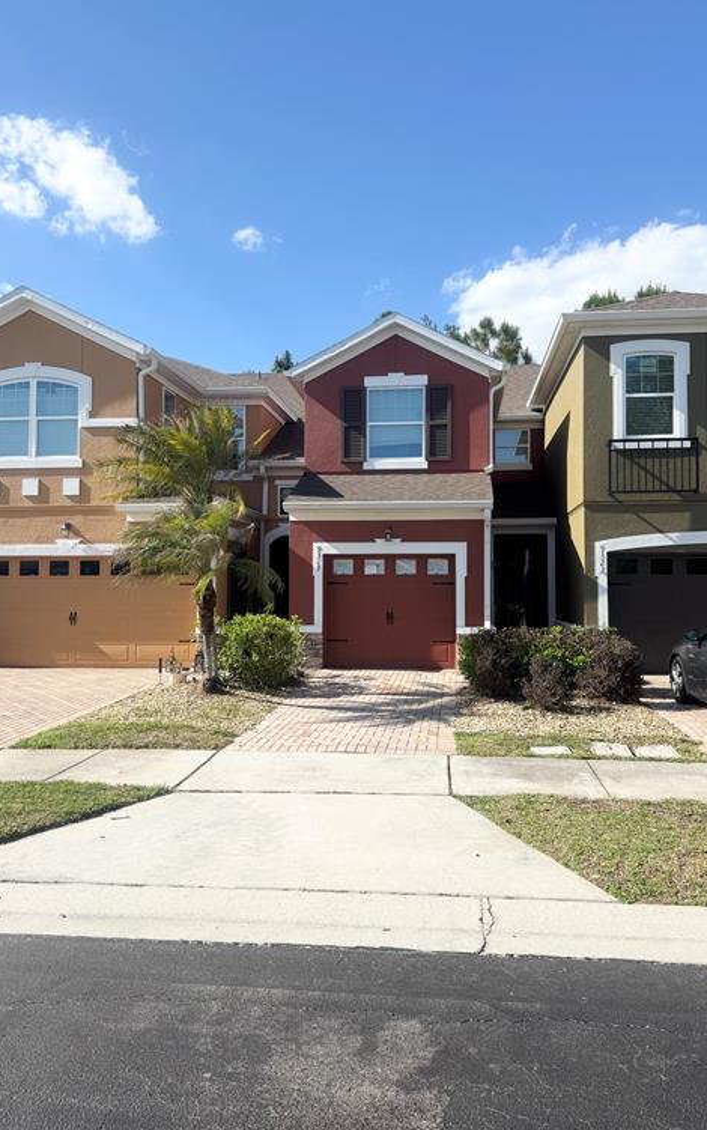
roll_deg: +0.7
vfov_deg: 70.4
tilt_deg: +1.9
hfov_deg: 47.6
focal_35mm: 26
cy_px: 554
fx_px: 801
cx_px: 382
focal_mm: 6.76
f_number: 1.78
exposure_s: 1/4608
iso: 80
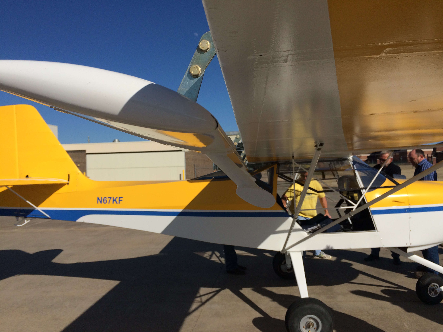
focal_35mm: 29
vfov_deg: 48.2
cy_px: 166
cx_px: 222
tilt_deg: +0.1
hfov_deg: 61.7
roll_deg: +2.8
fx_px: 371
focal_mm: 4.15
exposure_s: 1/5882
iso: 40
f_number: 2.2
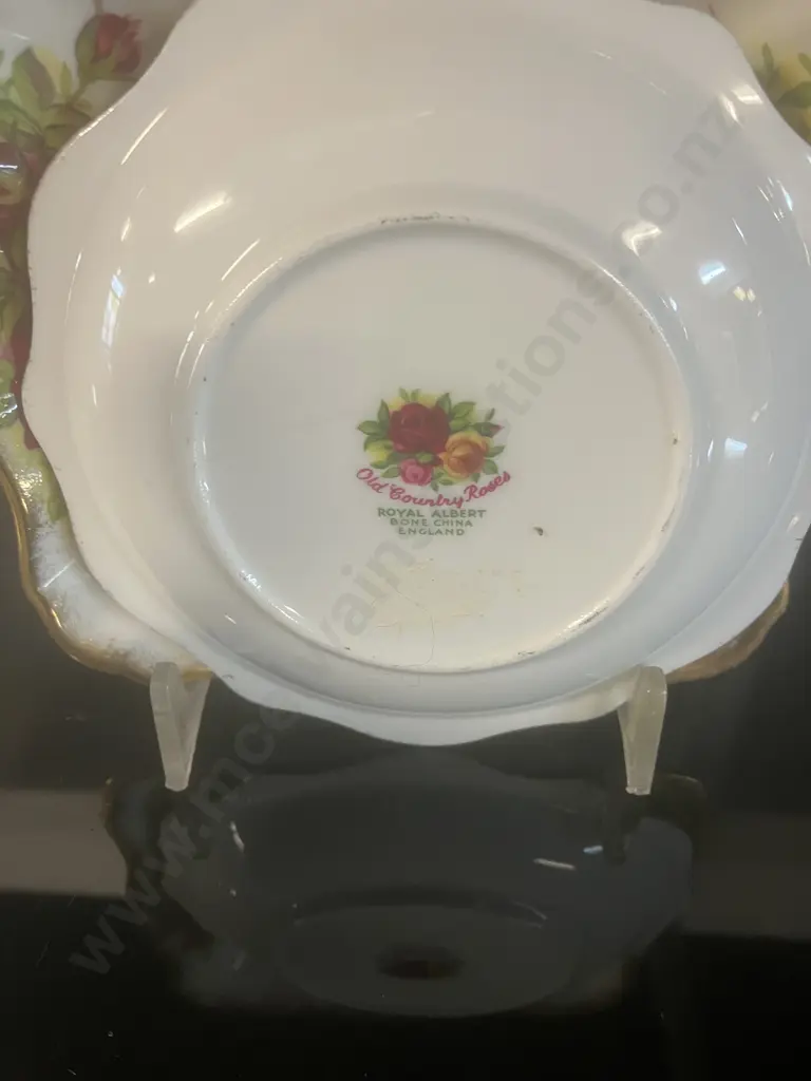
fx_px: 875
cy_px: 540
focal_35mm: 28
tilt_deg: -38.1
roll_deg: -1.2
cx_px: 406
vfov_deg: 63.4
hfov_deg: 49.7
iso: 200
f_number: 1.8
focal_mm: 3.99
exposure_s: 1/50
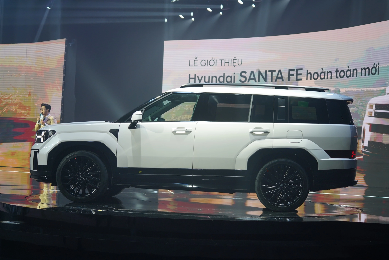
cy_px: 130
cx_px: 194
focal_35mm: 73
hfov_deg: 27.7
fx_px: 789
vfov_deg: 18.7
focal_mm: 73
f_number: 4
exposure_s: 1/250
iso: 800
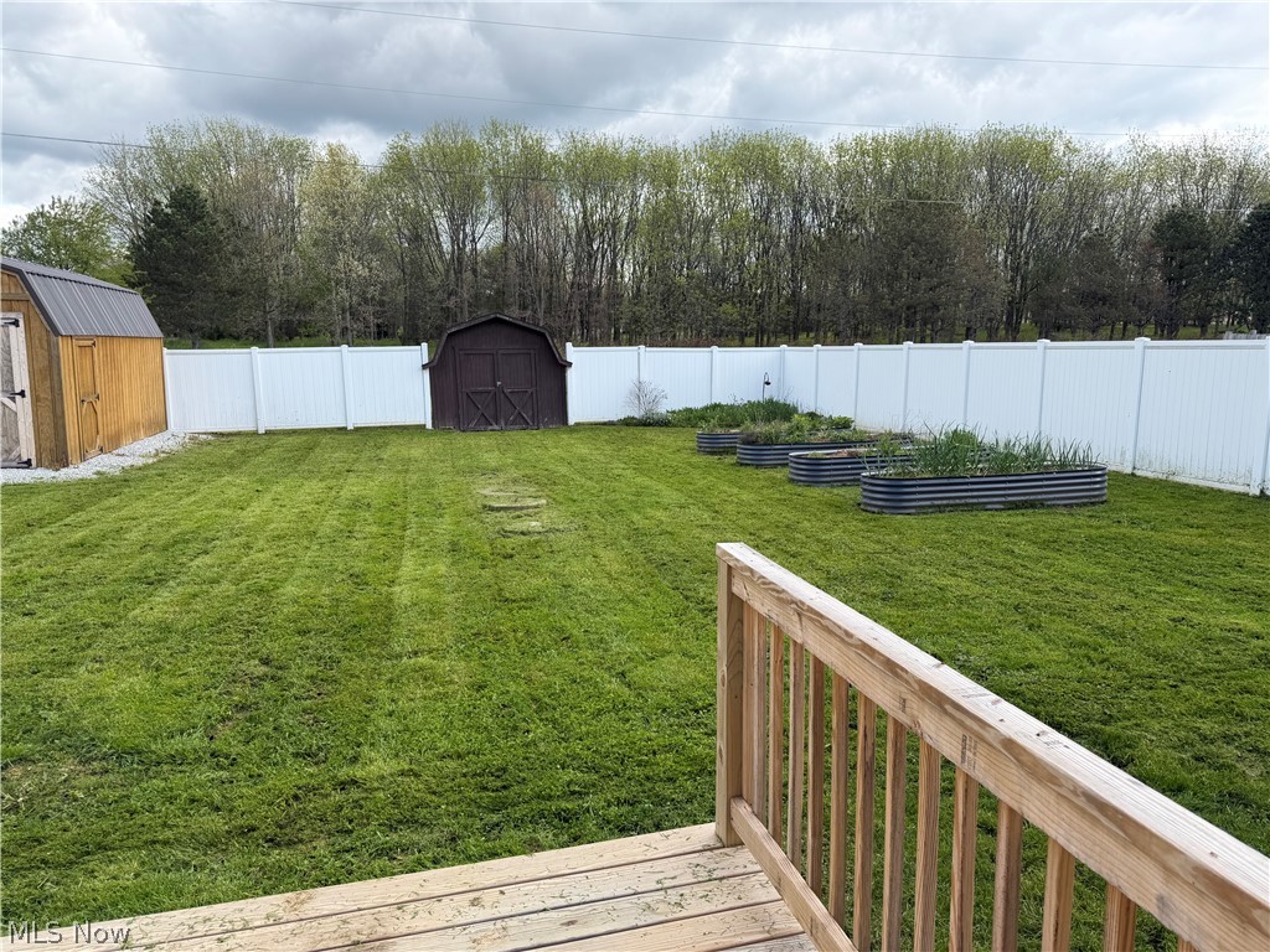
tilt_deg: -9.1
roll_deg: +0.2
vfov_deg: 56.8
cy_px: 476
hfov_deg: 71.6
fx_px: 881
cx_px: 635
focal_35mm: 24
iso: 80
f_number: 1.78
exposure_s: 1/1770
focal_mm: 6.76
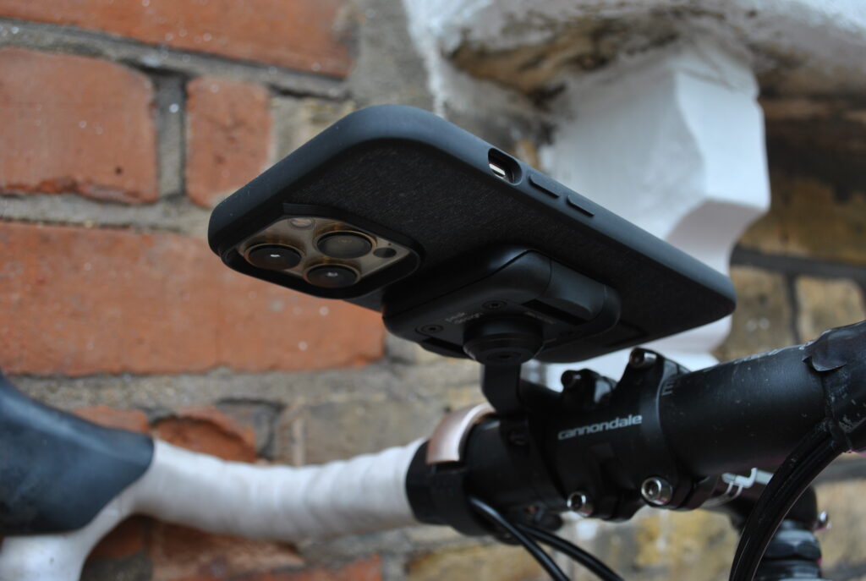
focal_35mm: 36
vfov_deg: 37.0
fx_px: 868
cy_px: 290
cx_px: 433
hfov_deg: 53.0
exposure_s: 1/125
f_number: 5.6
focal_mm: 24
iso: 140
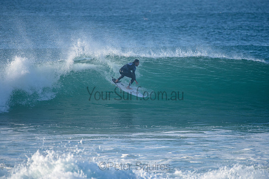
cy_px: 85
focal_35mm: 540
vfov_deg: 2.5
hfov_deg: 3.8
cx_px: 135
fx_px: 4033
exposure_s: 1/2000
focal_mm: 500
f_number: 5.6
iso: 500
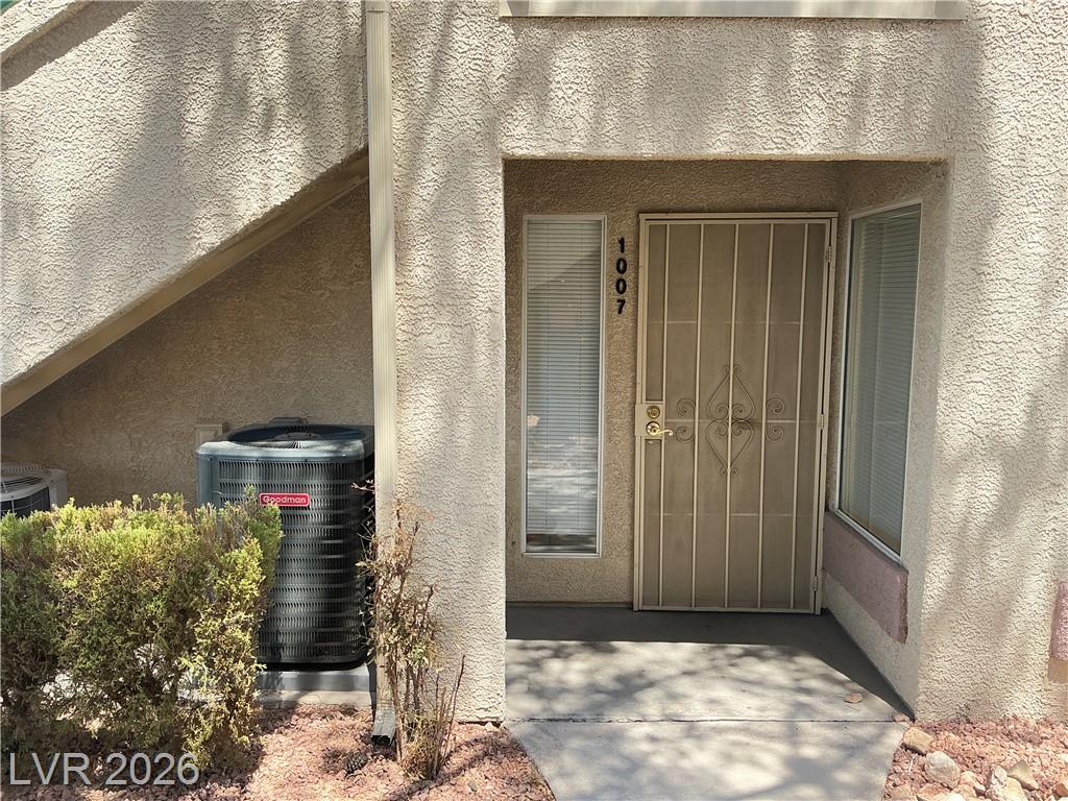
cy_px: 400
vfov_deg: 48.2
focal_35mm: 29
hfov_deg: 61.7
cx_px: 534
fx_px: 895
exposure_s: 1/254
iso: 25
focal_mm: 3
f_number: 1.8
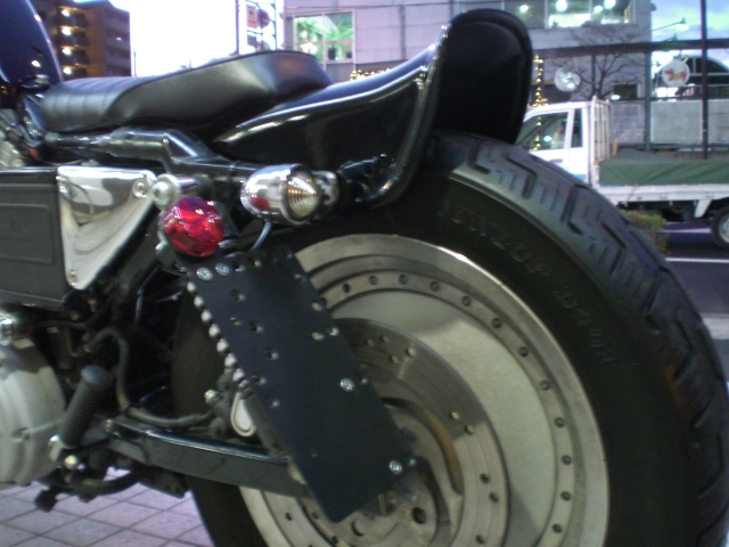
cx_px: 364
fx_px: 800
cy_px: 274
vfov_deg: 37.7
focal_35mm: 38
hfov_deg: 49.0
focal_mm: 6.3
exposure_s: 1/2.5
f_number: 3.1
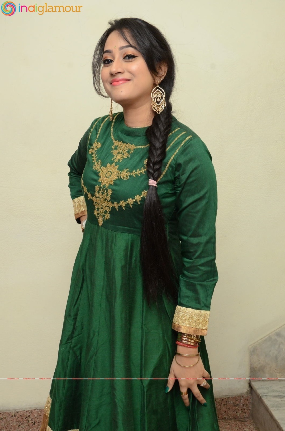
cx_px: 142
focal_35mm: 68
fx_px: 806
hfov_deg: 20.1
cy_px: 216
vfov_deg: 29.9
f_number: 6.3
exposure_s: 1/125
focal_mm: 45
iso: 1600
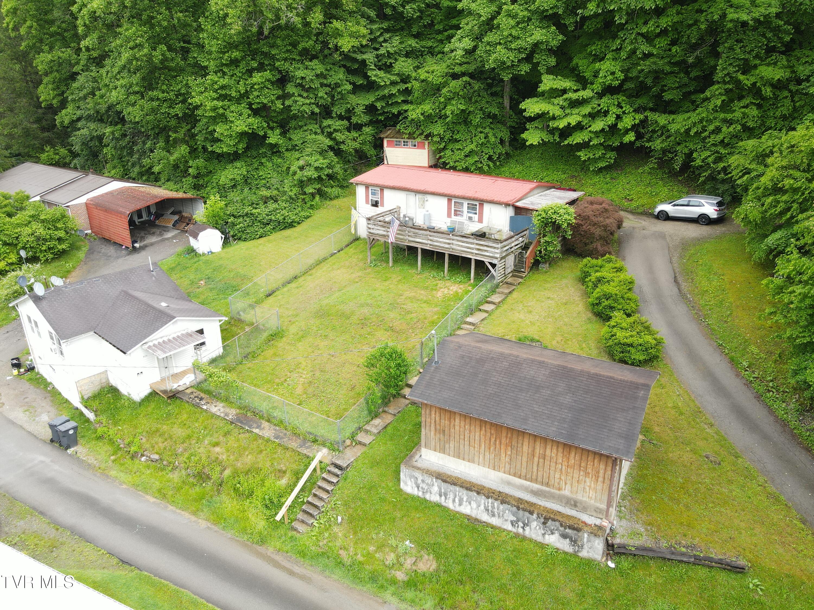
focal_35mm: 24
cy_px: 305
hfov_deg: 71.6
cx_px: 407
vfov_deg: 56.8
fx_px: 564
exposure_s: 1/100
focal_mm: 4.5
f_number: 2.8
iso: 100
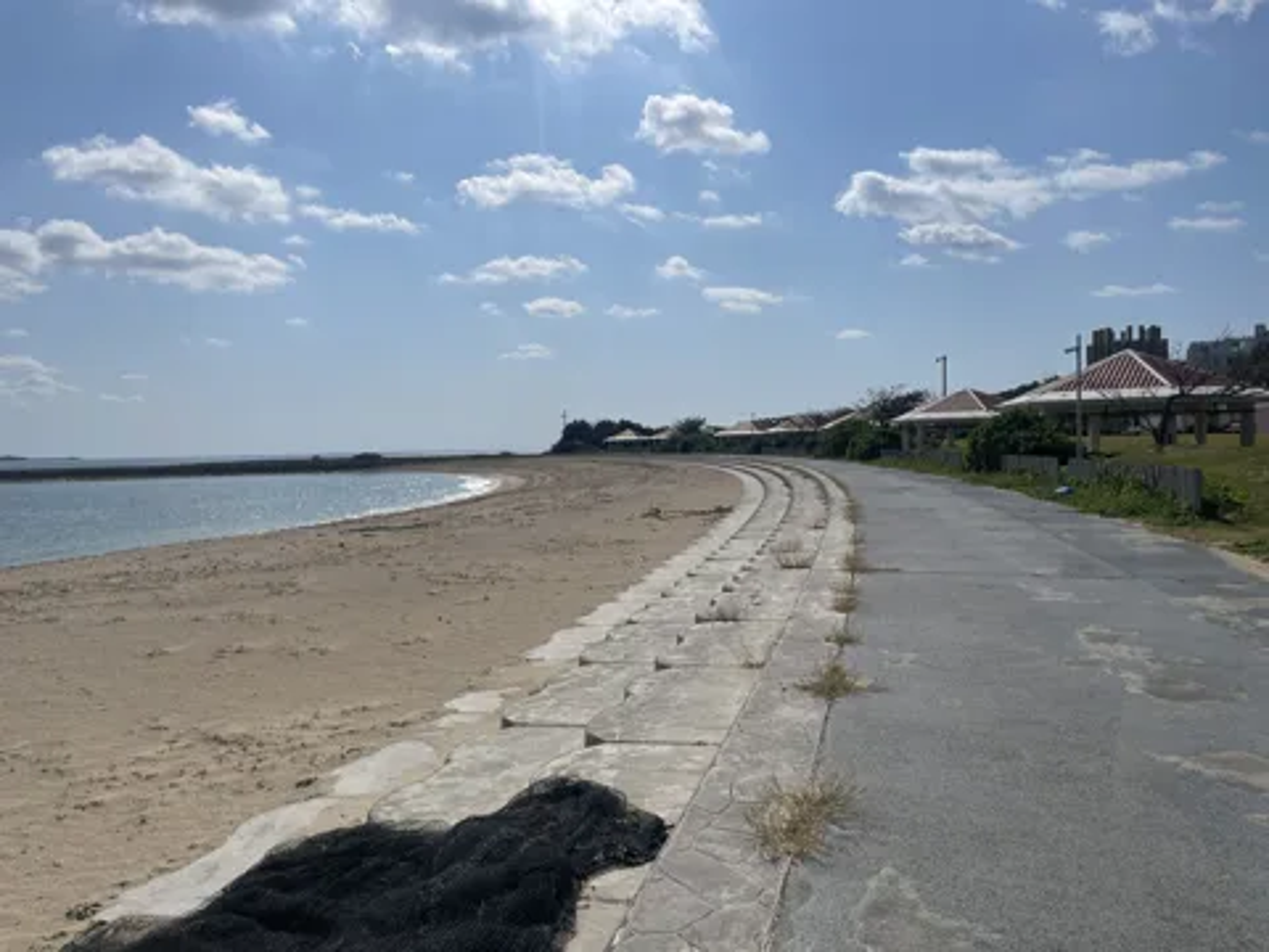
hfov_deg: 67.3
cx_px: 634
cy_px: 476
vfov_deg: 53.1
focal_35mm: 26
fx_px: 953
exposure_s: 1/14925
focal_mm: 4.2
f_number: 1.6
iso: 32
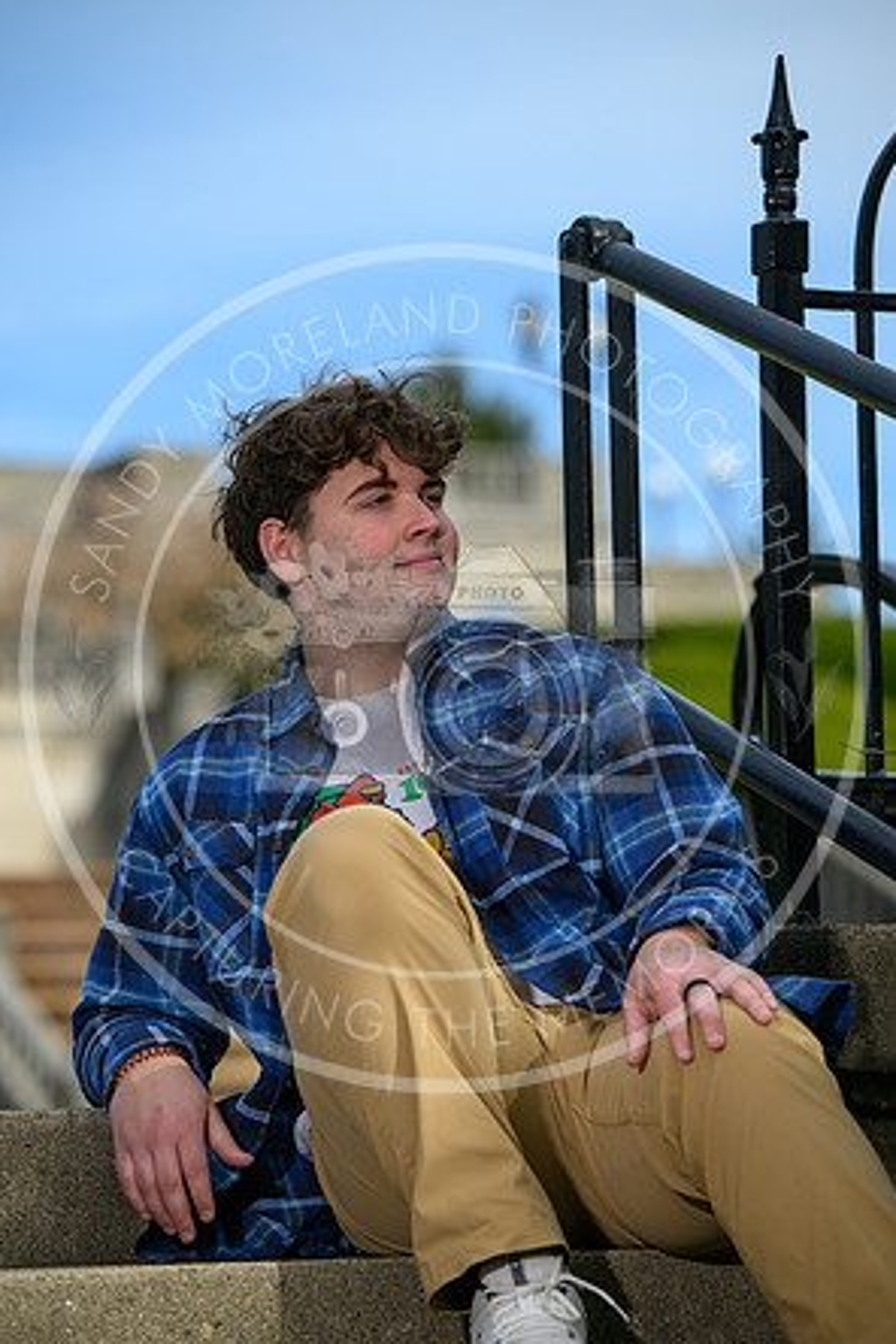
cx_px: 445
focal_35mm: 162
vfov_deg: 12.7
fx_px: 6048
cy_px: 669
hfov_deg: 8.5
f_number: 4
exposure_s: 1/2000
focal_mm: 160
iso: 100
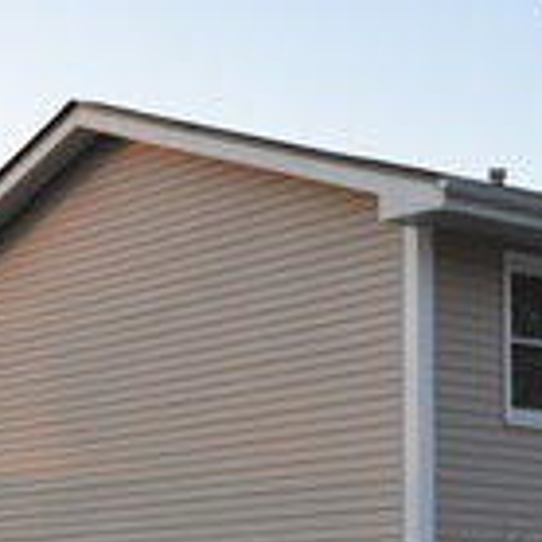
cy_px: 396
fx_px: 1878
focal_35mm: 106
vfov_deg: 16.4
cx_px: 285
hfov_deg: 16.4
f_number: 4
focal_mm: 18
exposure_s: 1/125
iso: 100
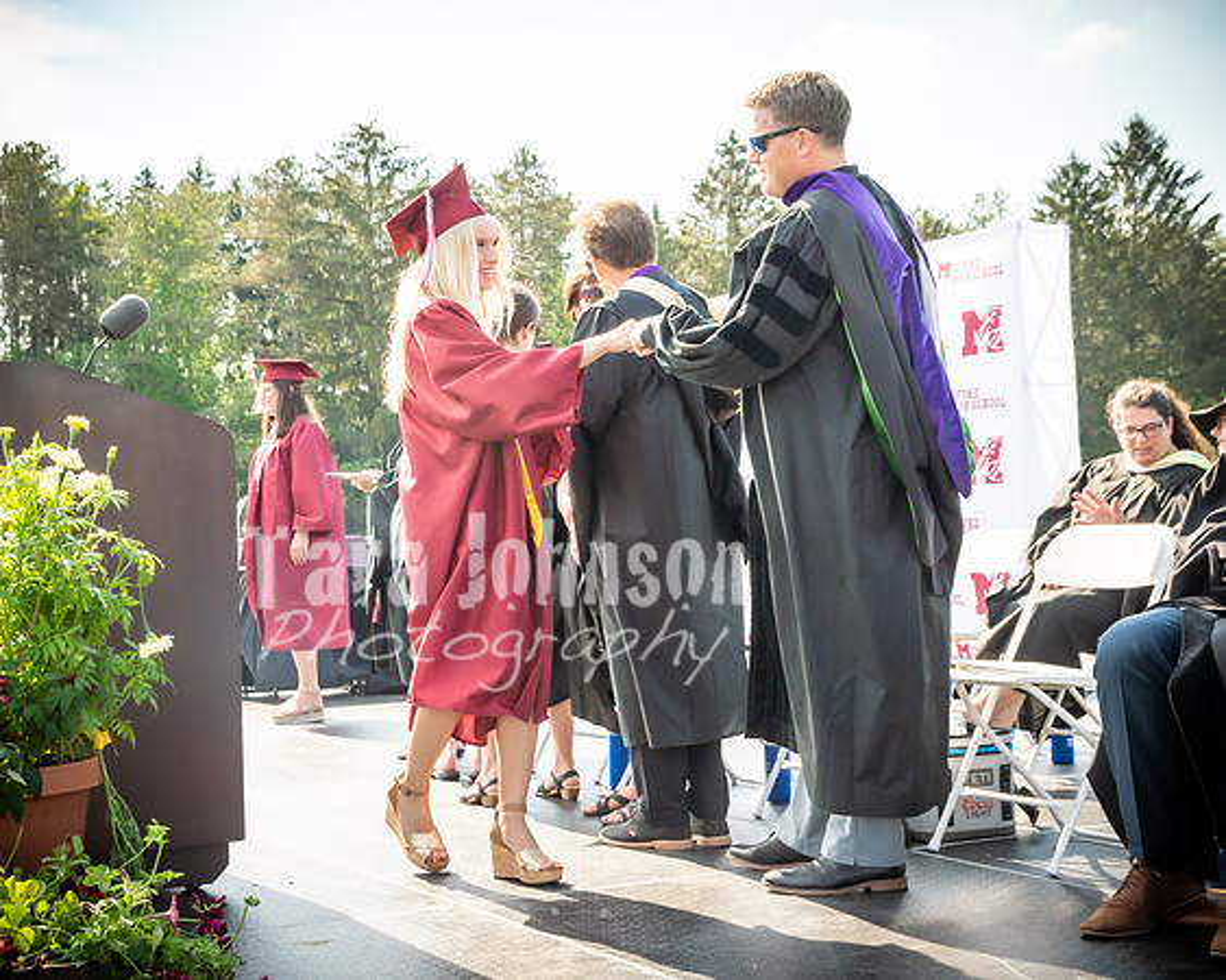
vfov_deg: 28.0
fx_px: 1964
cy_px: 490
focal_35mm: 54
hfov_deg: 34.7
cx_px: 613
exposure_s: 1/500
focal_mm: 32
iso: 200
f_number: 7.1
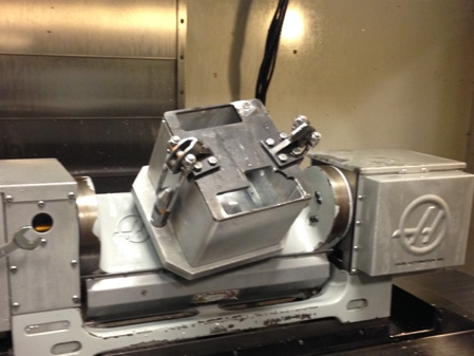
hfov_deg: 40.4
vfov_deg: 30.8
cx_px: 224
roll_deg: -1.9
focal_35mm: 47
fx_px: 644
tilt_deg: -15.5
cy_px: 222
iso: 125
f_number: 2.4
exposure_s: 1/20
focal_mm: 4.12
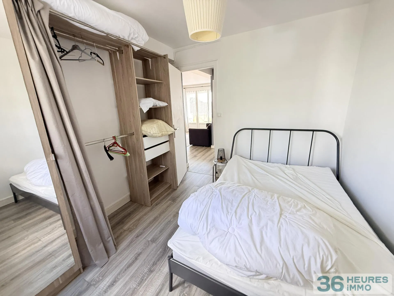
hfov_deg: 102.1
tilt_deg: -14.0
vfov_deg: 85.7
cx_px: 197
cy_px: 148
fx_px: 159
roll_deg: +2.6
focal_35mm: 14
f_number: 2.2
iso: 400
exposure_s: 1/71
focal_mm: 2.22
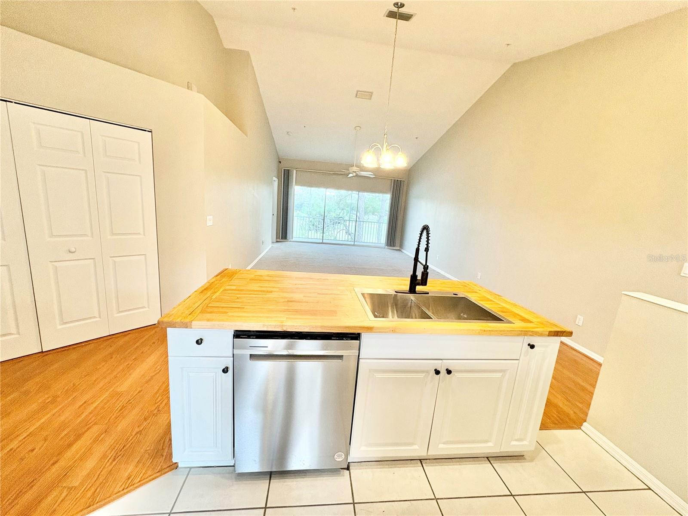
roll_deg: -4.3
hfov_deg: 102.1
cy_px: 258
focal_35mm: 14
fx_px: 278
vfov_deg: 85.7
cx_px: 344
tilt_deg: -9.4
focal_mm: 2.22
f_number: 2.2
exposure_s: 1/120
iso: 250
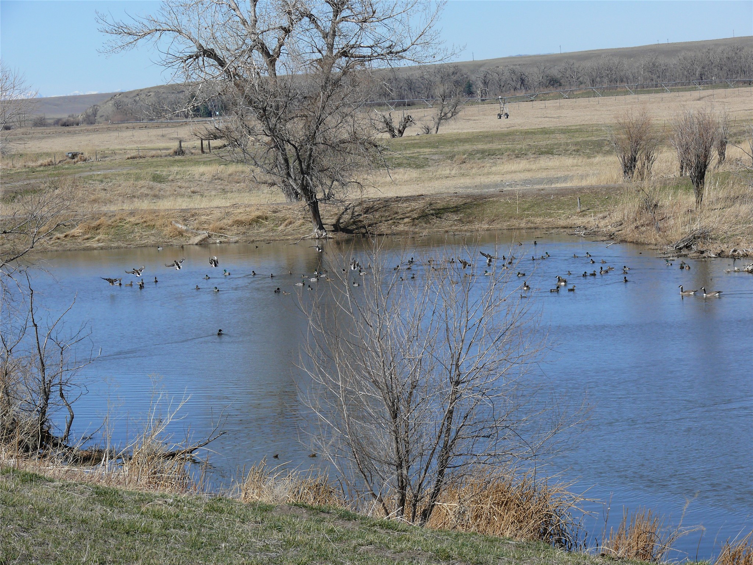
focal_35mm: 135
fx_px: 2937
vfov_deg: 11.0
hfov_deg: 14.6
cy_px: 282
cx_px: 376
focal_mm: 28.5
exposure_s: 1/400
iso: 100
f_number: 7.1
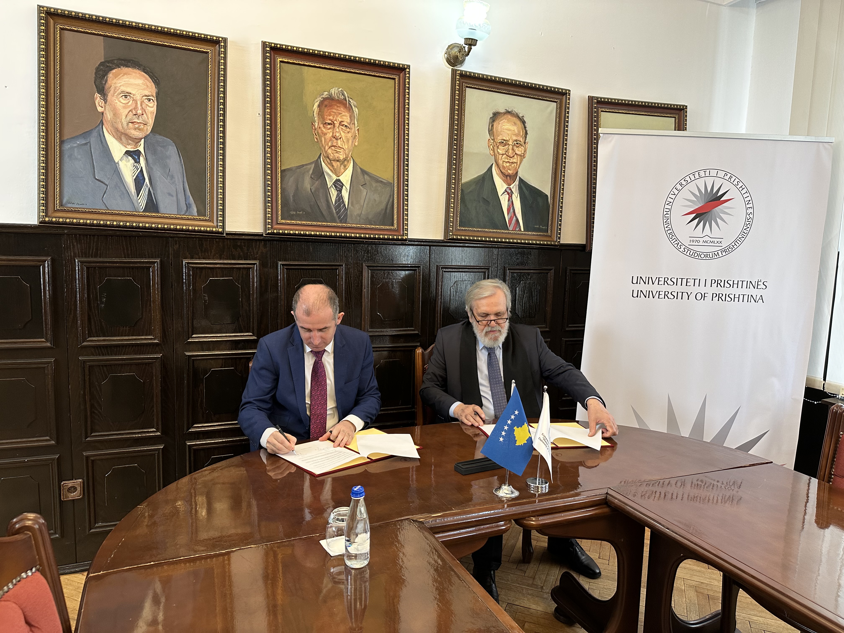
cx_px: 422
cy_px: 316
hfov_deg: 71.6
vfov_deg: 56.8
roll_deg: -1.9
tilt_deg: -7.3
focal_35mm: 24
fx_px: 585
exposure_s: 1/100
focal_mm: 6.86
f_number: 1.78
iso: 160
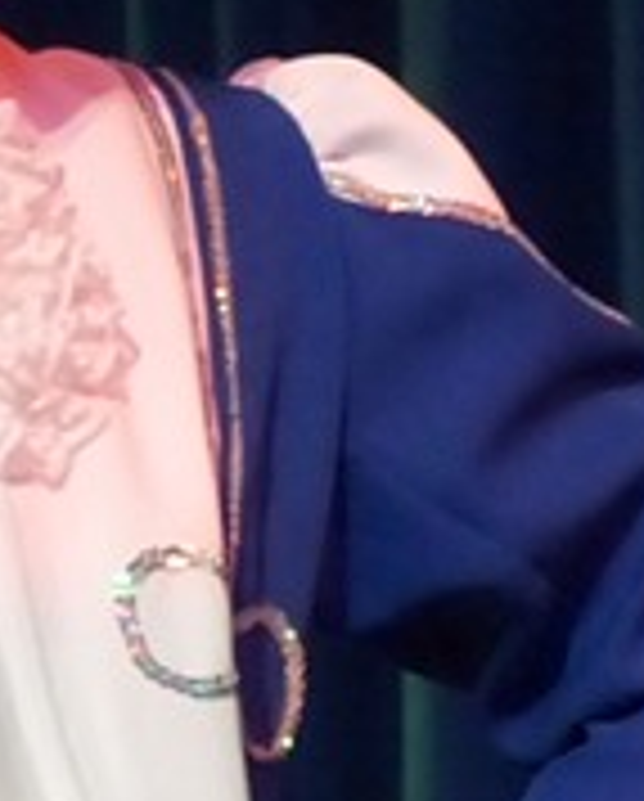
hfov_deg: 2.9
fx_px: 12785
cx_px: -716
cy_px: 70
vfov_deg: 3.6
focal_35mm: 538
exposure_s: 1/250
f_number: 4
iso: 1600
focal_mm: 28.7
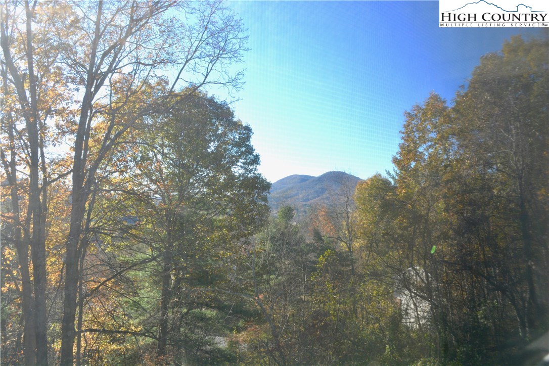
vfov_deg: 40.0
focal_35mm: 33
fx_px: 503
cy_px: 183
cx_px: 274
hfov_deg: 57.2
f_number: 7.1
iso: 200
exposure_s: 1/200
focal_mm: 22
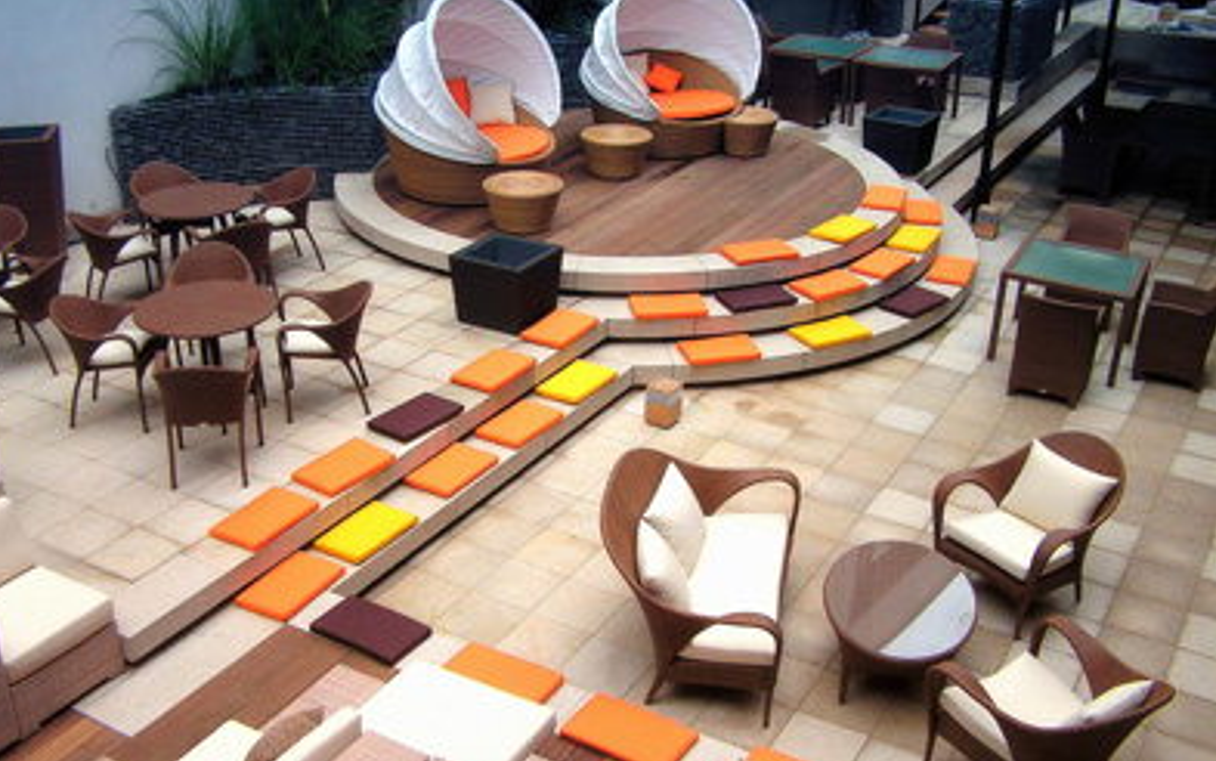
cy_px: 384
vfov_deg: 31.3
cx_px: 600
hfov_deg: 48.2
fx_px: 1359
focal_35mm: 41
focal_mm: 6.3
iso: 80
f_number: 2.8
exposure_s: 1/40
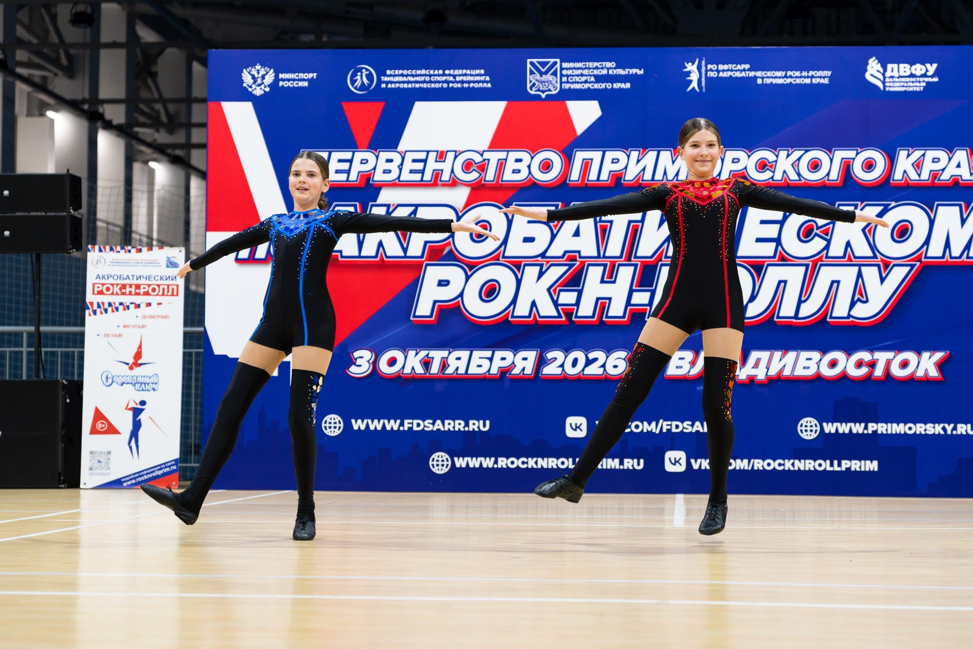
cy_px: 337
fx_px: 1902
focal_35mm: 70
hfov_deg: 28.7
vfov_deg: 19.4
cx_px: 540
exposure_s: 1/500
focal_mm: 59.5
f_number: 2.8
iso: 2000
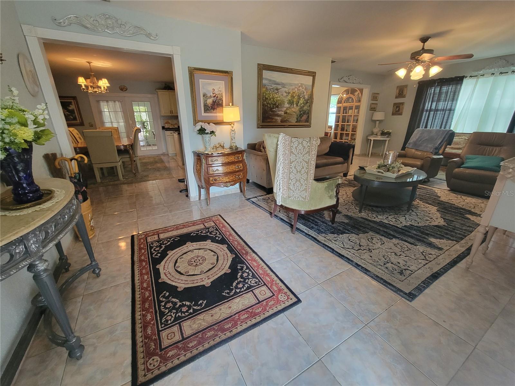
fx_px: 193
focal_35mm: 13
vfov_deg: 89.9
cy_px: 193
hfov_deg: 106.2
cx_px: 258
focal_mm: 2.2
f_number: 2.2
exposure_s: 1/40
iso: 320
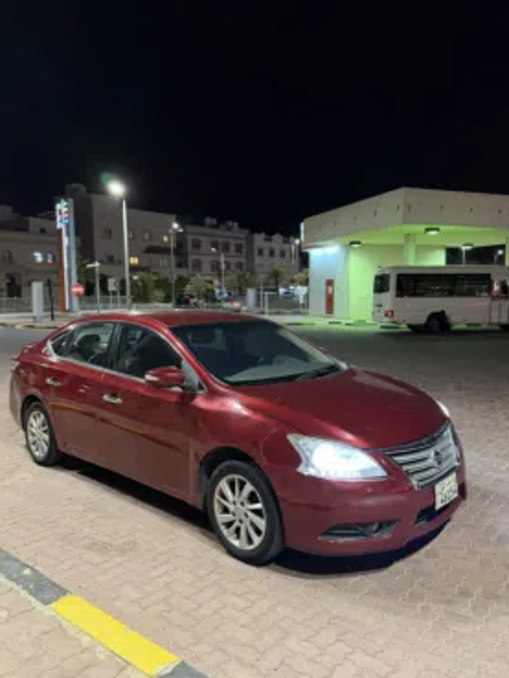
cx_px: 259
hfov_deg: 53.1
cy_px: 338
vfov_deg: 67.3
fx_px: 509
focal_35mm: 26
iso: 500
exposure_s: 1/50
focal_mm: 6.76
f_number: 1.78
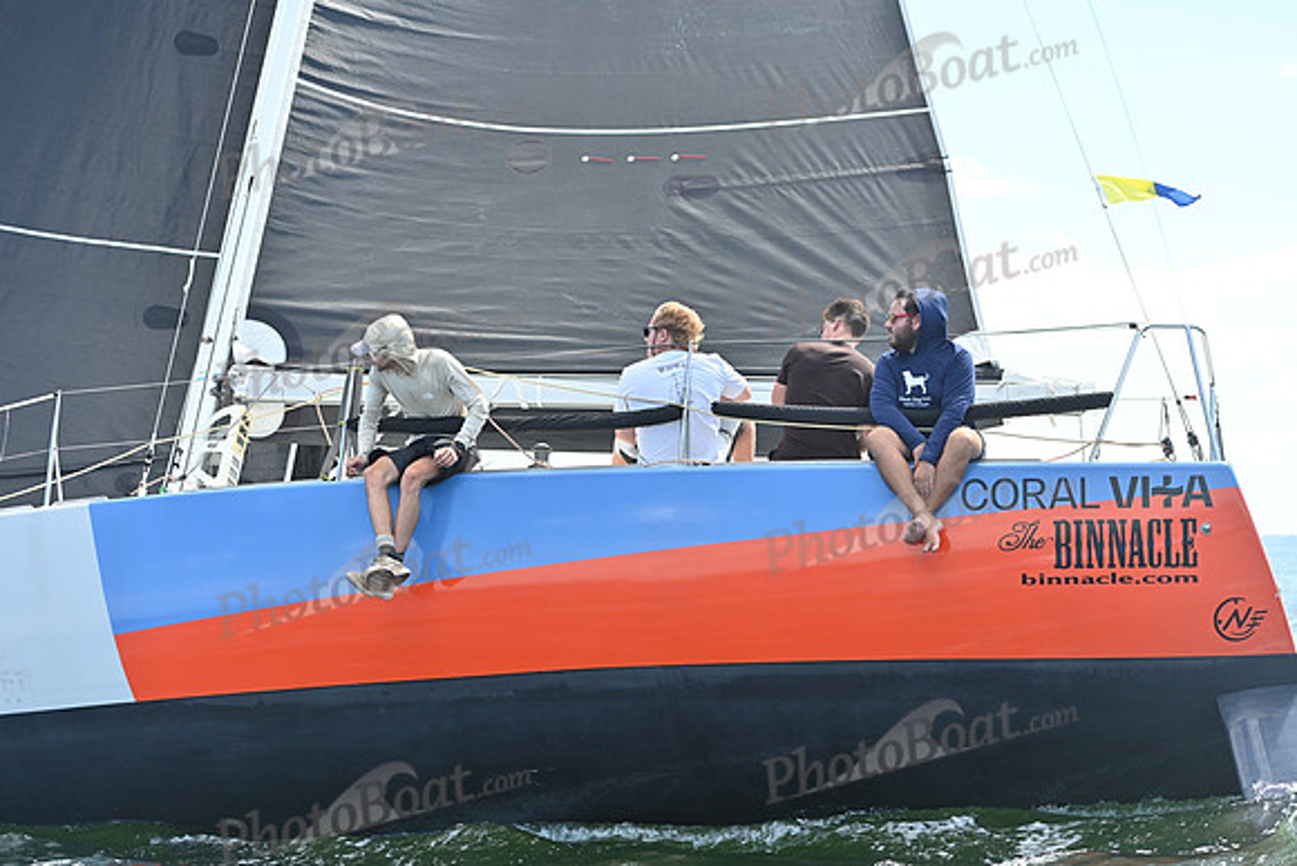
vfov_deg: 19.5
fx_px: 2522
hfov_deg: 28.8
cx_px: 648
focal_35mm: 70
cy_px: 433
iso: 250
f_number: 4.5
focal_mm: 70
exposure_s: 1/1250
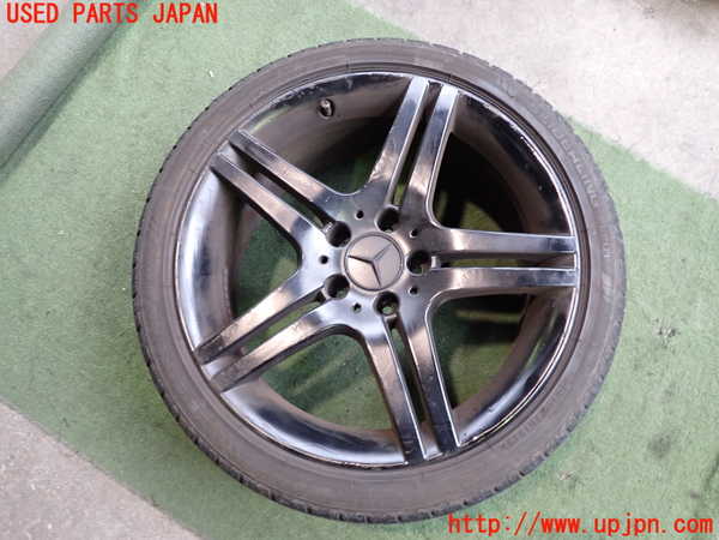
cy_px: 270
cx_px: 360
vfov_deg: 46.8
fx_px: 623
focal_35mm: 30
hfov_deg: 60.0
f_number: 2.3
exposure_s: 1/30
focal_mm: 5.4
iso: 320
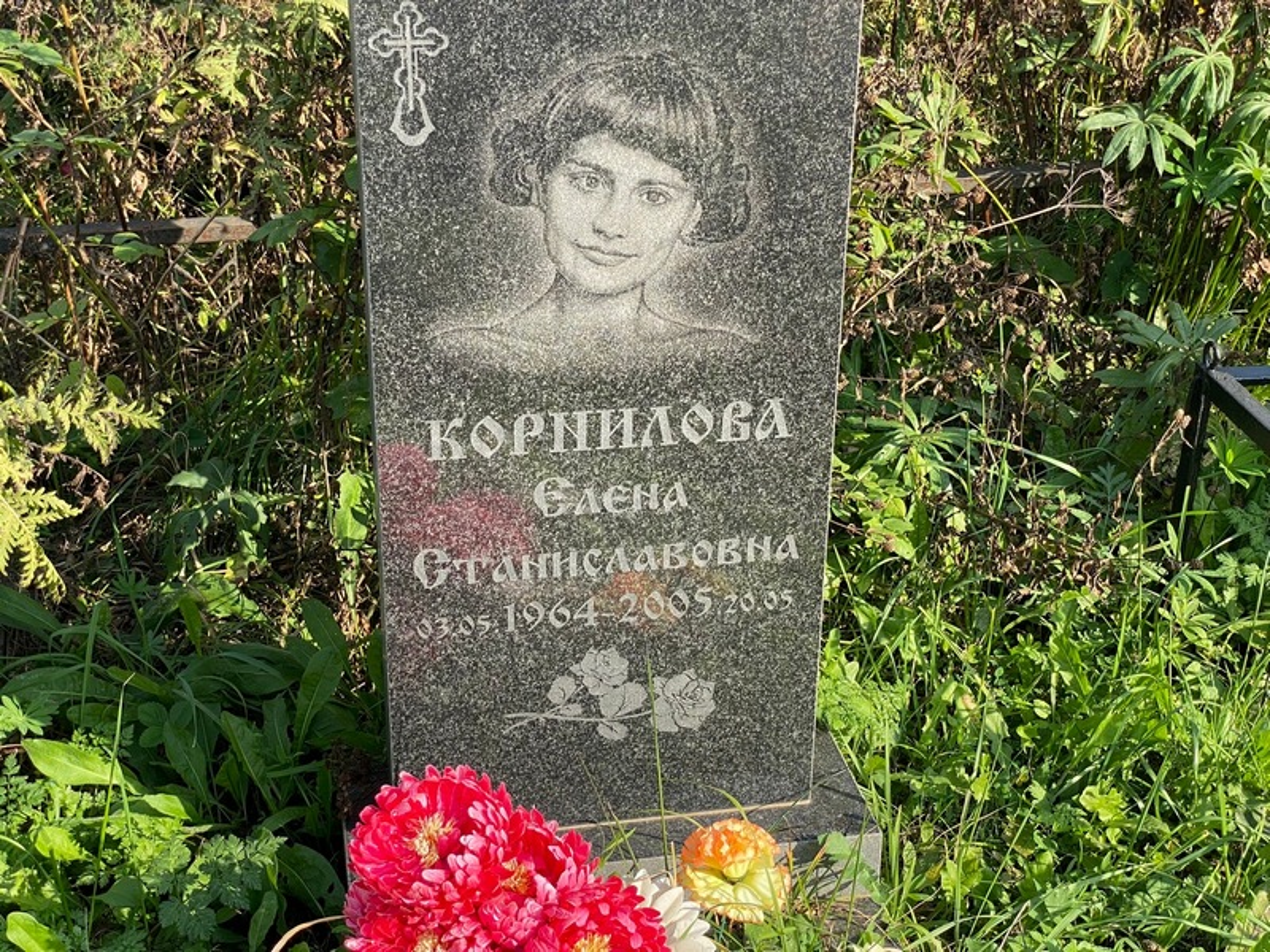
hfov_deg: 36.8
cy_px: 476
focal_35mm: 52
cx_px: 635
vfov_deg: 28.0
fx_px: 1908
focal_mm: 6
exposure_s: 1/457
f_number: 2
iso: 20
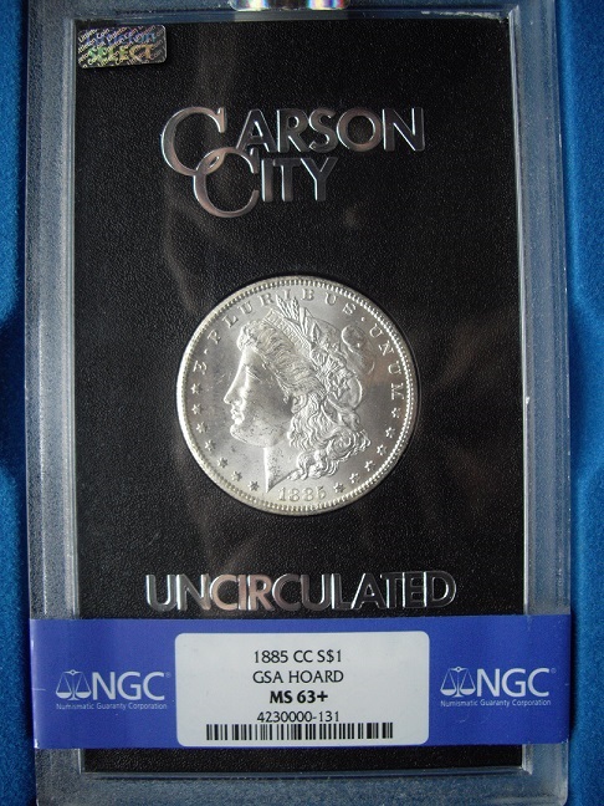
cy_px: 403
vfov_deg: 49.0
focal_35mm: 38
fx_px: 884
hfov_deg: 37.7
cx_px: 302
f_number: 2.8
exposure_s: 1/50
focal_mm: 7.9
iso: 200
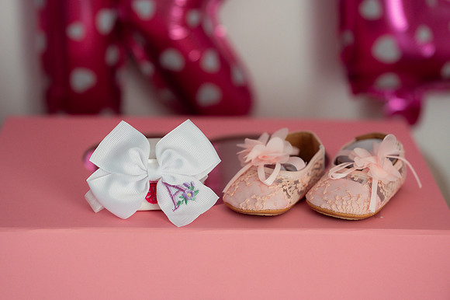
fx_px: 1107
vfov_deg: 15.4
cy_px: 149
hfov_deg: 23.0
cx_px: 231
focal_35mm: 89
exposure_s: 1/400
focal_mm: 85
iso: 1250
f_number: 2.5
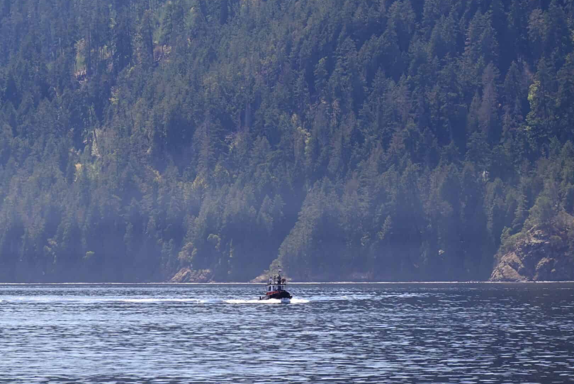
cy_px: 94
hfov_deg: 6.5
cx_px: 210
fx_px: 5041
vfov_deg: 4.4
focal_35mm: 316
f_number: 6.3
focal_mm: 200
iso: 320
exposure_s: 1/1000
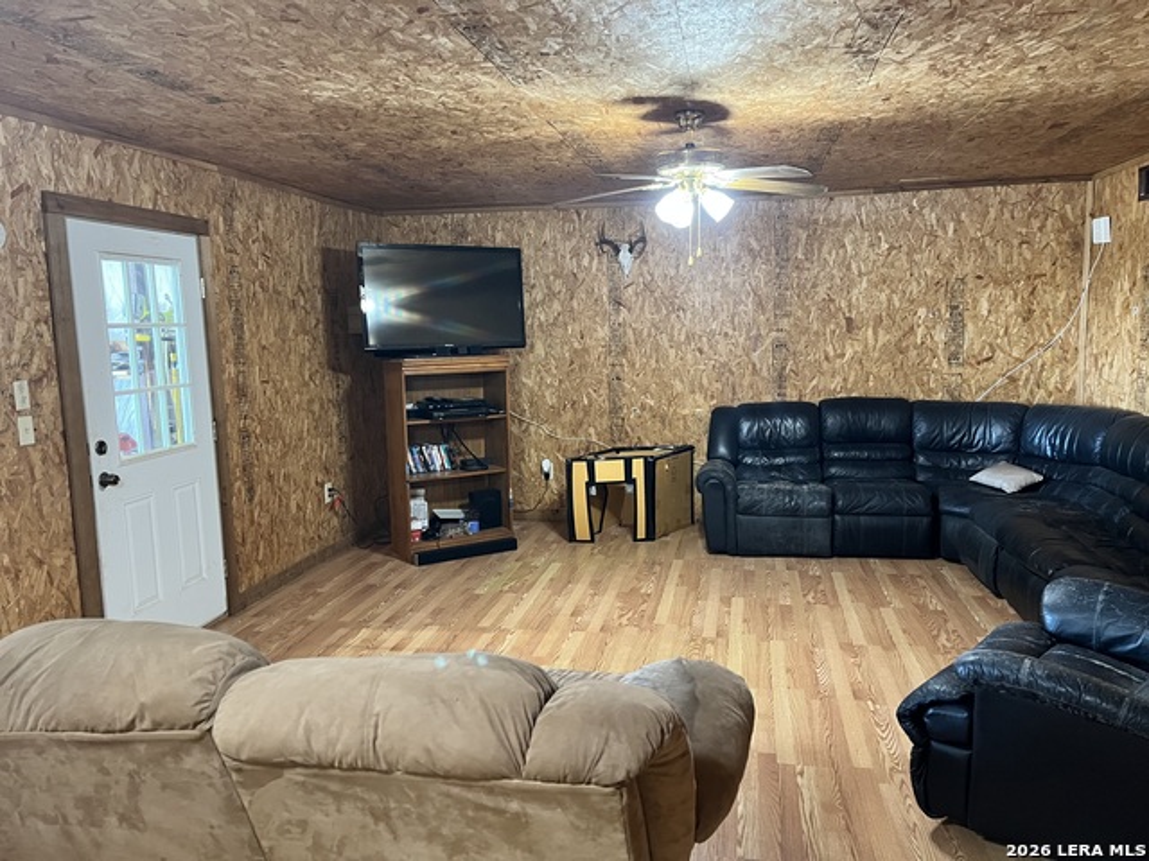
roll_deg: +1.2
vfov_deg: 53.1
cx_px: 574
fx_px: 863
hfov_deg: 67.3
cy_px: 430
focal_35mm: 26
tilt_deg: -8.3
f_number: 1.6
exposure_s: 1/40
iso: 500
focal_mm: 5.1
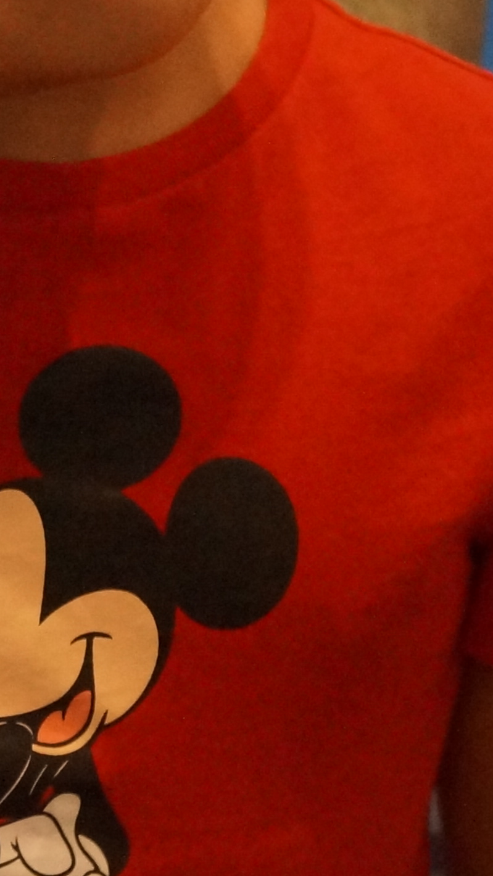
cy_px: 52
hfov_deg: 7.9
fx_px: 3532
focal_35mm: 152
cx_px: -99
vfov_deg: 14.0
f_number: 4.5
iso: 3200
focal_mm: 28
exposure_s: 1/20
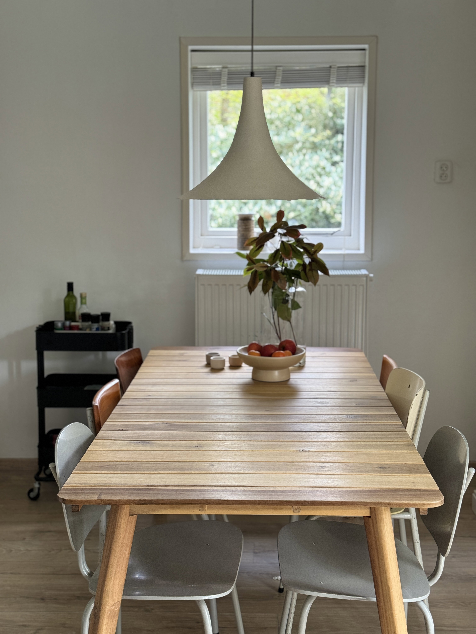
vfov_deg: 39.7
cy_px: 317
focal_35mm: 48
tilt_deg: -9.7
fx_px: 880
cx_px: 238
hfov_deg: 30.3
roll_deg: -0.9
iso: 125
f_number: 1.78
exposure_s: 1/60
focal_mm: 6.76
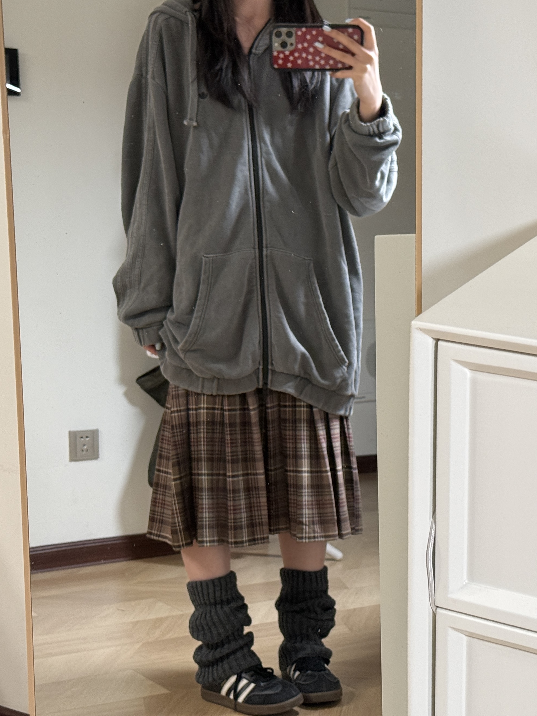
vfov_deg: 39.7
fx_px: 993
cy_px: 358
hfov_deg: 30.3
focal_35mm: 48
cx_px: 268
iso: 200
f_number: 1.78
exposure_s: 1/50
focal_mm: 6.76
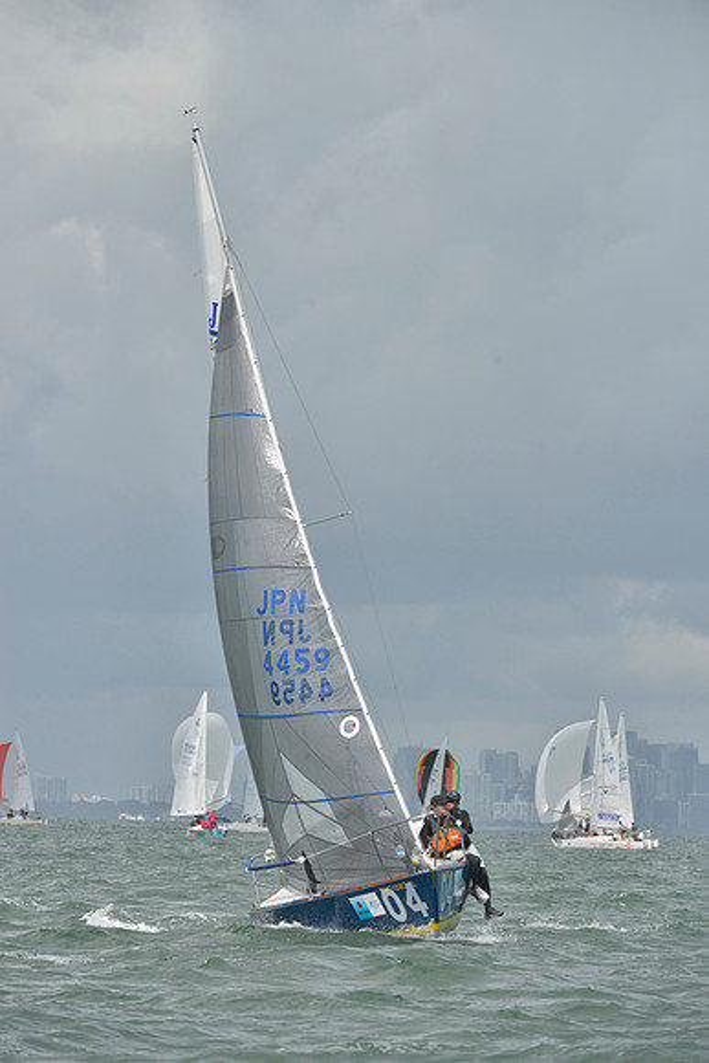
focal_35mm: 240
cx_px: 354
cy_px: 532
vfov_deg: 8.6
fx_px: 7085
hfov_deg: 5.7
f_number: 8
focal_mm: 240
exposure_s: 1/1600
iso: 400
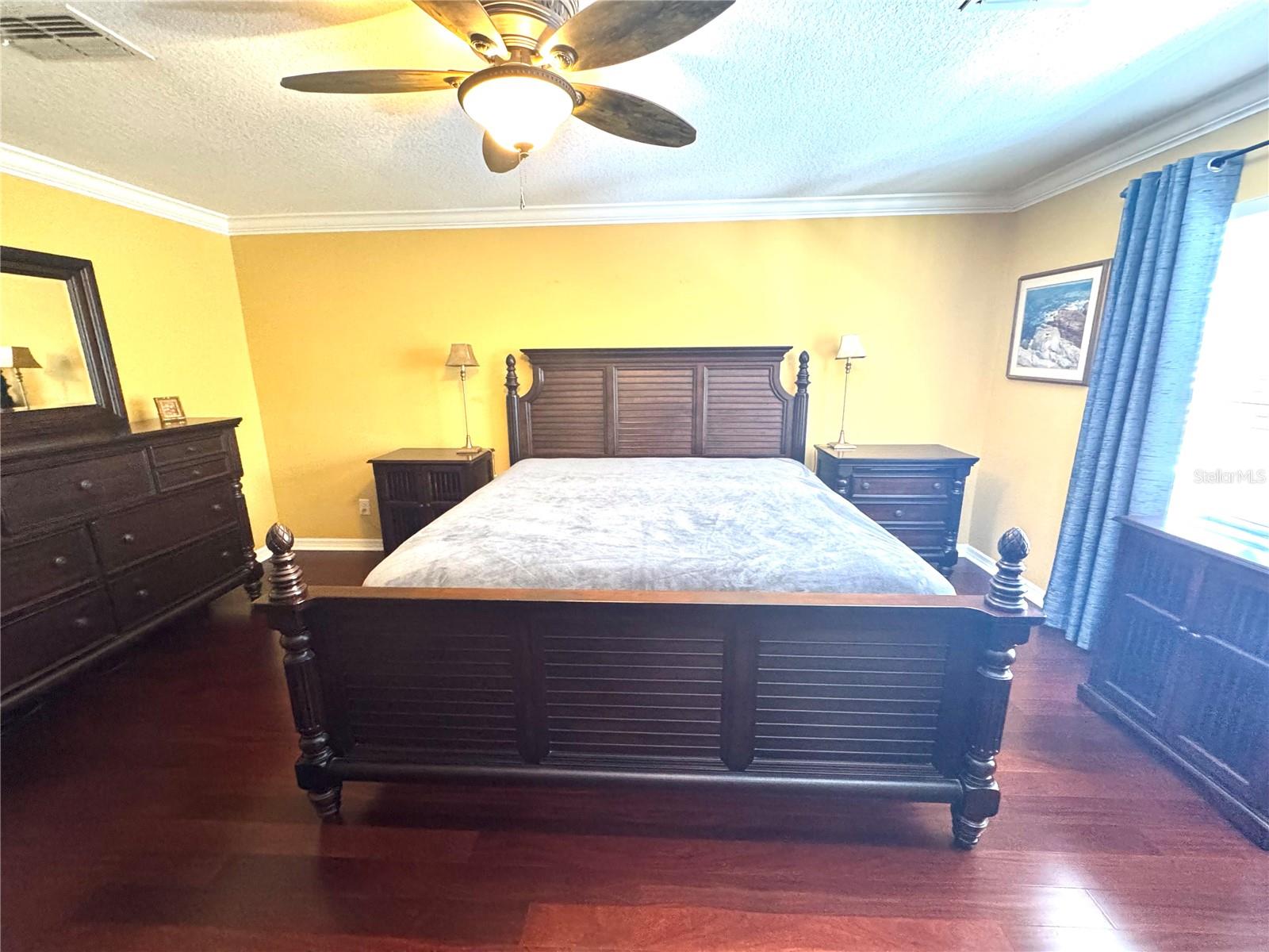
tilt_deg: -14.1
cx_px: 634
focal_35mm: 14
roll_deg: +0.5
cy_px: 476
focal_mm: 2.22
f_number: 2.2
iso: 640
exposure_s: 1/60
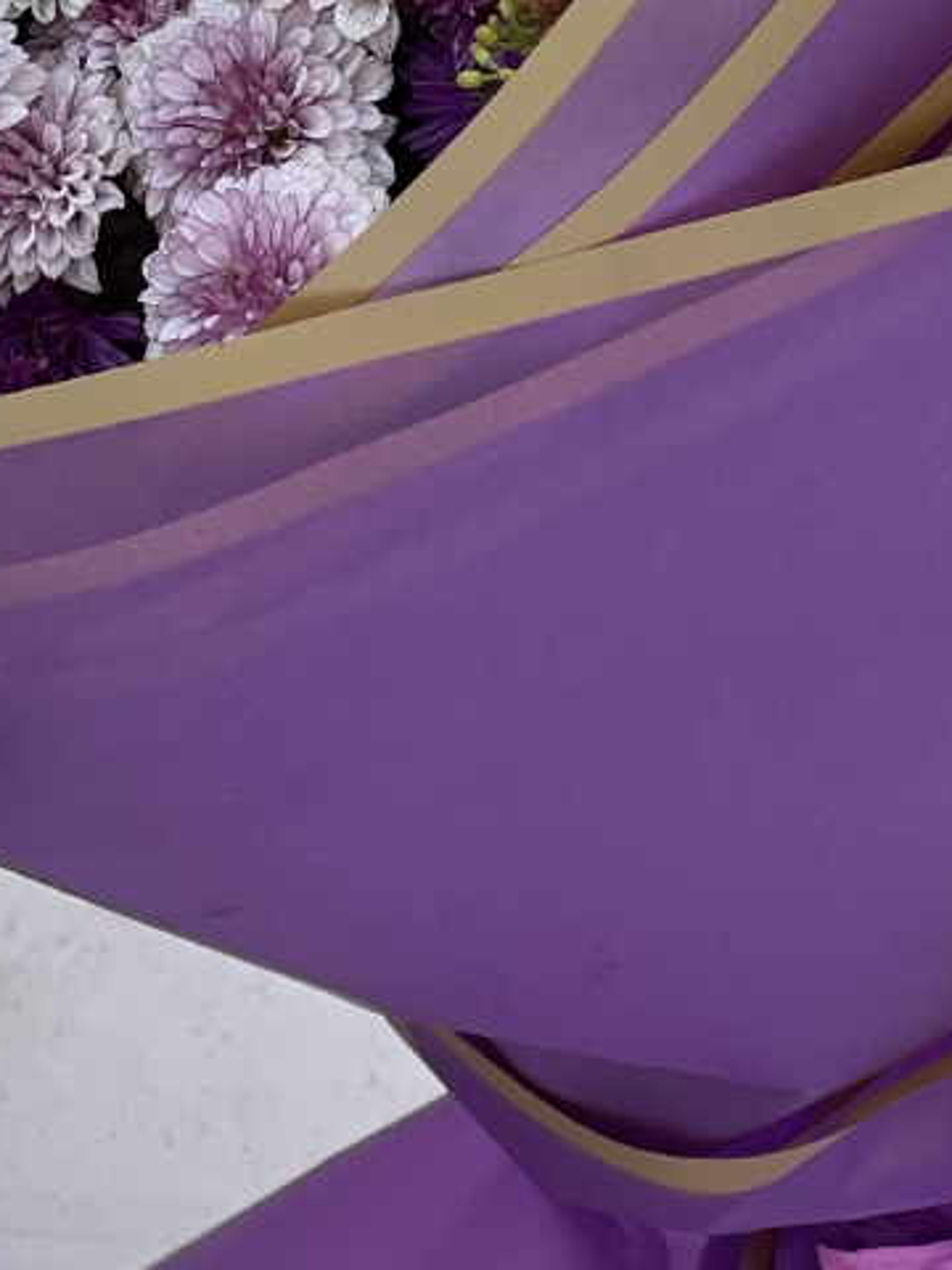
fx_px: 7334
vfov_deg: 9.6
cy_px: -619
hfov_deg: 7.4
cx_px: 271
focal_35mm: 200
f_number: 2.2
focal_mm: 7.5
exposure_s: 1/436
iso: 20
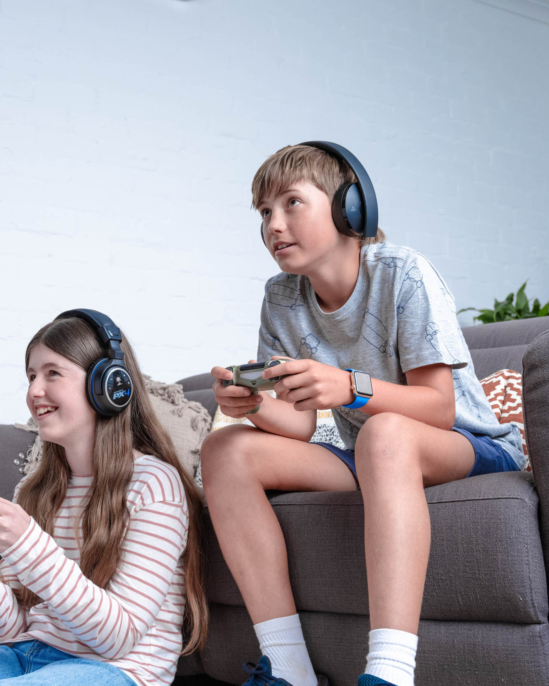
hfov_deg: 24.0
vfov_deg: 30.5
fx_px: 1259
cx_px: 74
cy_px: 376
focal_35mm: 62
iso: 400
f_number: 5.6
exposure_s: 1/125
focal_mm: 45
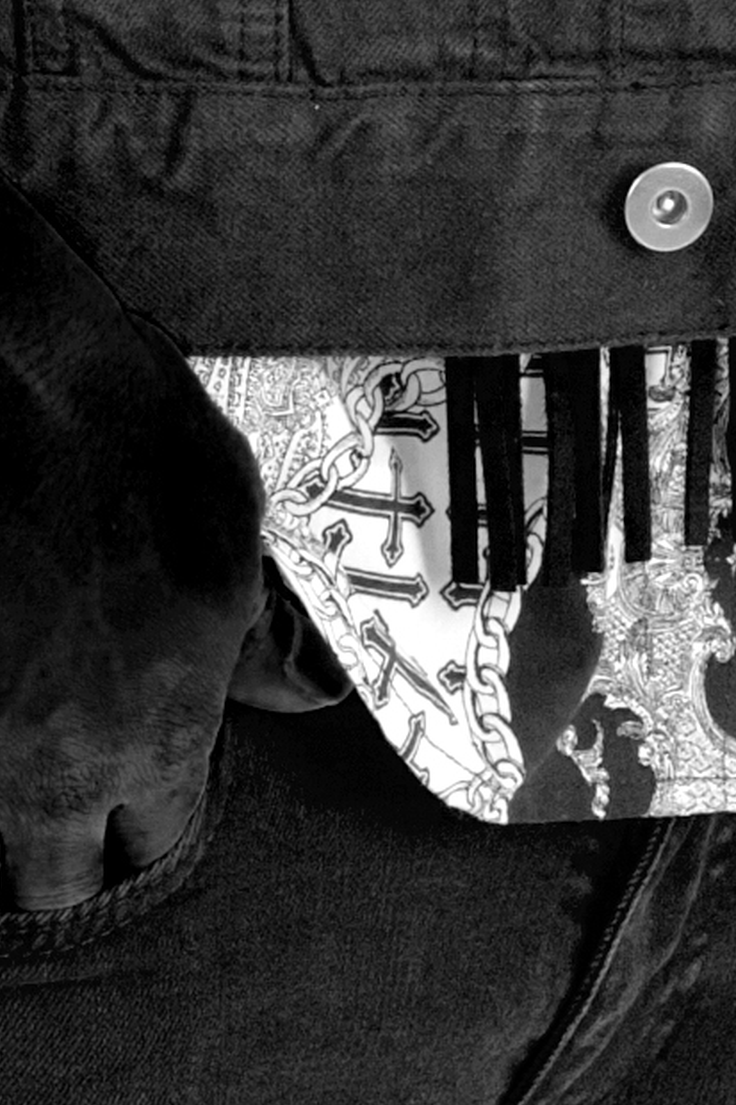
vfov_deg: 3.0
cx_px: 934
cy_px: -1183
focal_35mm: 686
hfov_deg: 2.0
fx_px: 21047
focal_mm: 100
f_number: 11
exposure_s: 1/160
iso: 100
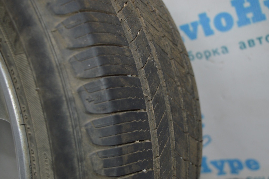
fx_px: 347
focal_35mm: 46
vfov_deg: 28.9
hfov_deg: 42.4
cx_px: 134
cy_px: 90
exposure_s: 1/60
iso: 400
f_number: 4.2
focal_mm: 31
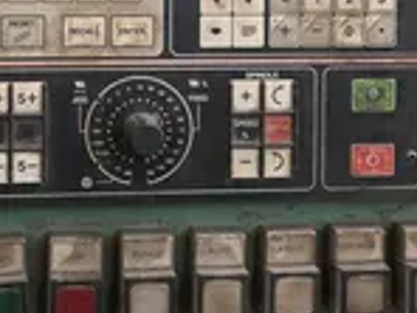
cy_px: -51
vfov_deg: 22.1
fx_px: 747
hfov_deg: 30.2
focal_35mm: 62
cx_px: 68
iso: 640
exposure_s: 1/60
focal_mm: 5.4
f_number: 1.8
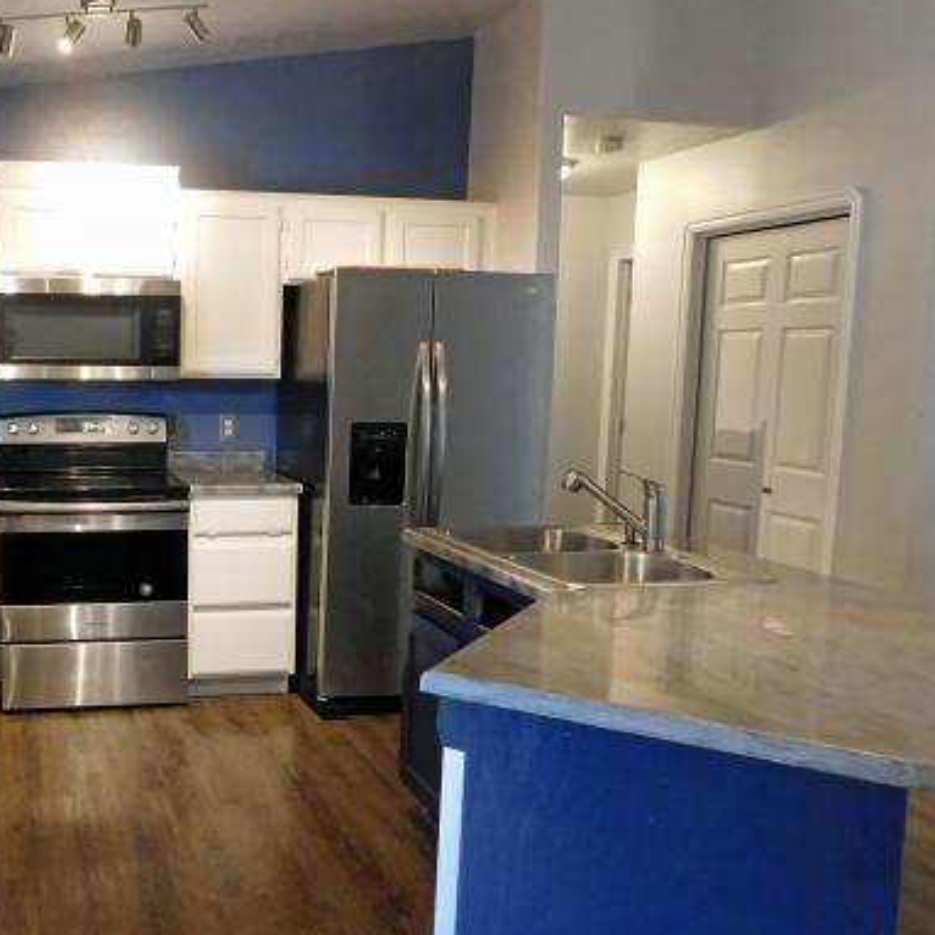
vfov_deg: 48.4
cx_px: 161
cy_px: 476
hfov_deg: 45.5
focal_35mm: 34
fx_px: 1039
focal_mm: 4
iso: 280
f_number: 3
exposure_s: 1/30
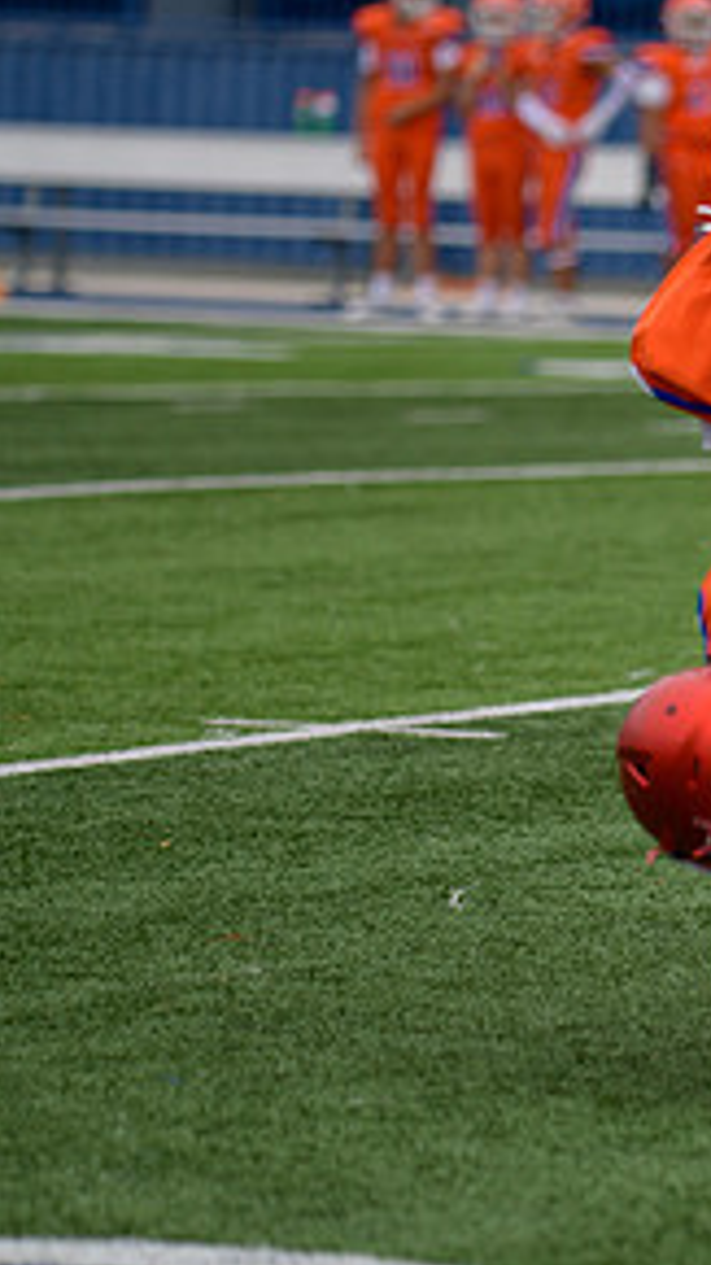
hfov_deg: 3.6
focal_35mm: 335
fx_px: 11234
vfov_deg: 6.4
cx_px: 1191
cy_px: 683
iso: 280
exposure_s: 1/800
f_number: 2.8
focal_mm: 160
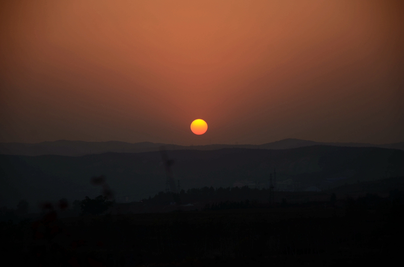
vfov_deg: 8.7
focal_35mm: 158
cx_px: 202
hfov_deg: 13.1
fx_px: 1763
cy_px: 134
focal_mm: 105
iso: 100
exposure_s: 1/125
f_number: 5.6
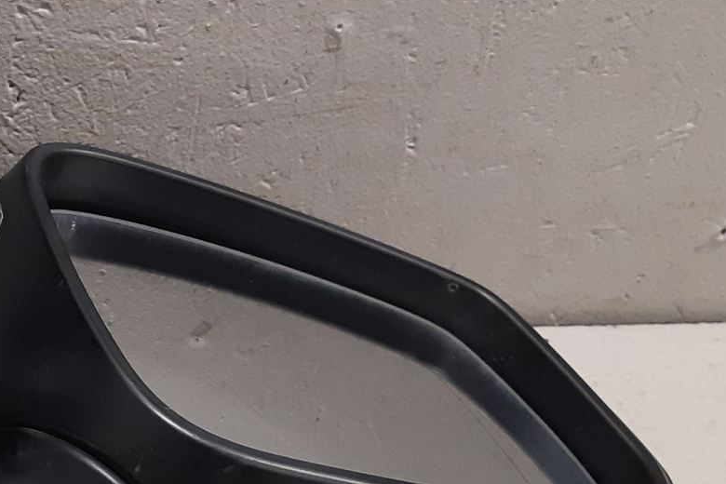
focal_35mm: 71
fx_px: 1432
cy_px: 232
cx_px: -35
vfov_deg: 19.2
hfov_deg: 26.6
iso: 200
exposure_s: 1/50
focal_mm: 3.93
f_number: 1.7
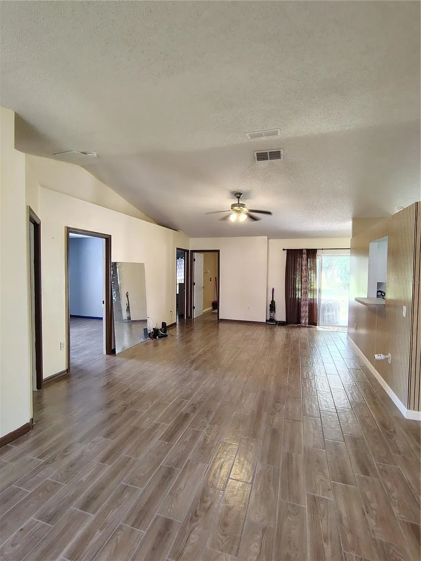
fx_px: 259
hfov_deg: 78.1
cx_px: 210
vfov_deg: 94.5
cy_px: 280
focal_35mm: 16
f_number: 2.2
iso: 400
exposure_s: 1/30
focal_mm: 2.13
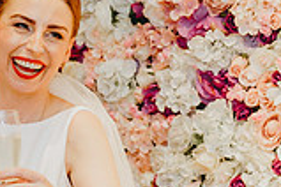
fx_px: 1249
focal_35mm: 160
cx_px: -19
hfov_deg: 12.6
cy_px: 201
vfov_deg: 8.5
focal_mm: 35
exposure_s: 1/200
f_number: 2.2
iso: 640
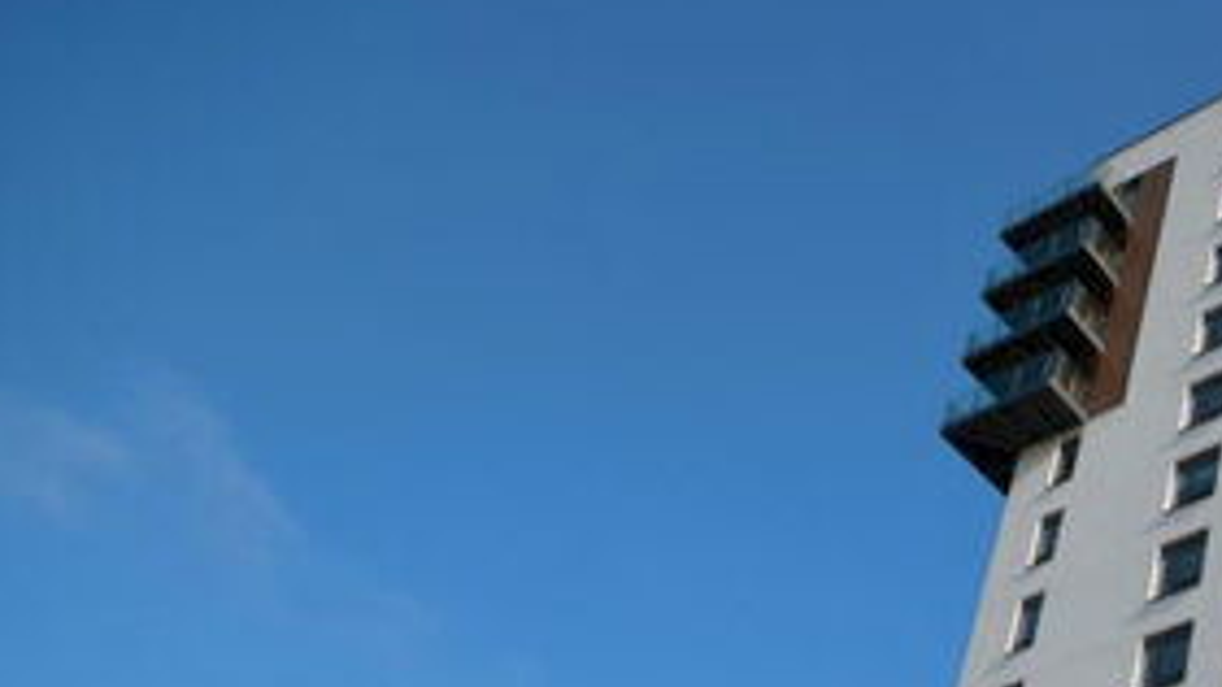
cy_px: 946
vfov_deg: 25.2
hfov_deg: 37.0
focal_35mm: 39
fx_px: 1264
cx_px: 1518
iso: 110
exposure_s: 1/250
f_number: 8
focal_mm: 10
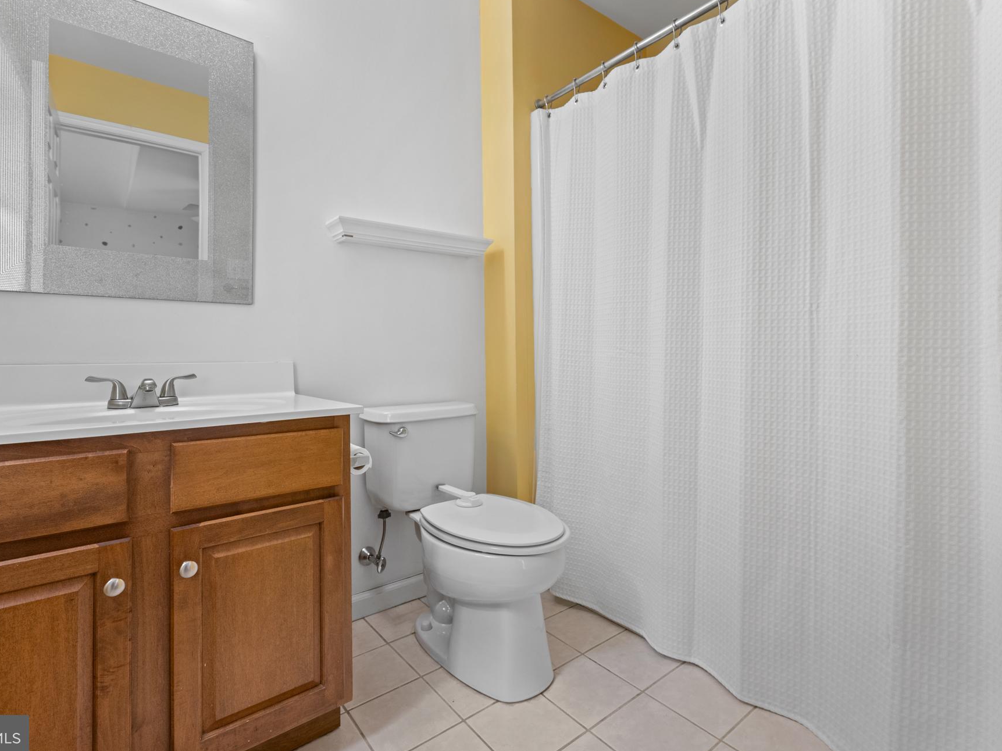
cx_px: 495
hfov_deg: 94.5
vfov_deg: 78.1
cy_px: 361
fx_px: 463
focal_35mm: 16
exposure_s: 1/20
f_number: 6.3
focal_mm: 14
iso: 800
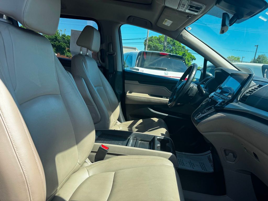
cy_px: 100
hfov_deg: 71.6
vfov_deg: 56.8
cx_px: 134
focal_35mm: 24
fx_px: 186
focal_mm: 6.76
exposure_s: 1/1261
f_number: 1.78
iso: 80
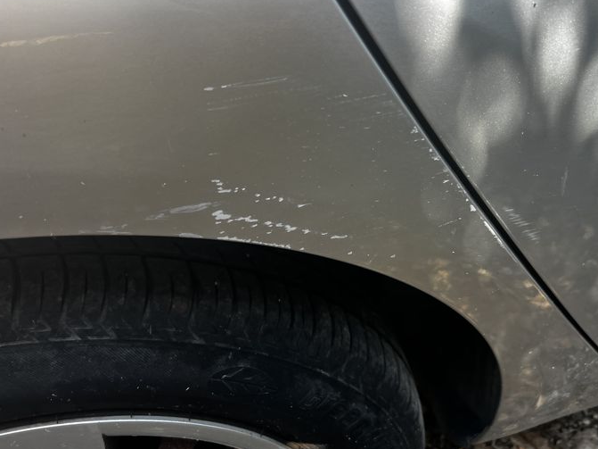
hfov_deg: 58.2
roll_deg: -1.4
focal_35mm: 31
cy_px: 201
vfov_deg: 45.4
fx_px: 535
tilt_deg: -39.0
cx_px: 335
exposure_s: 1/187
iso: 40
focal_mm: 5.7
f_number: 1.5
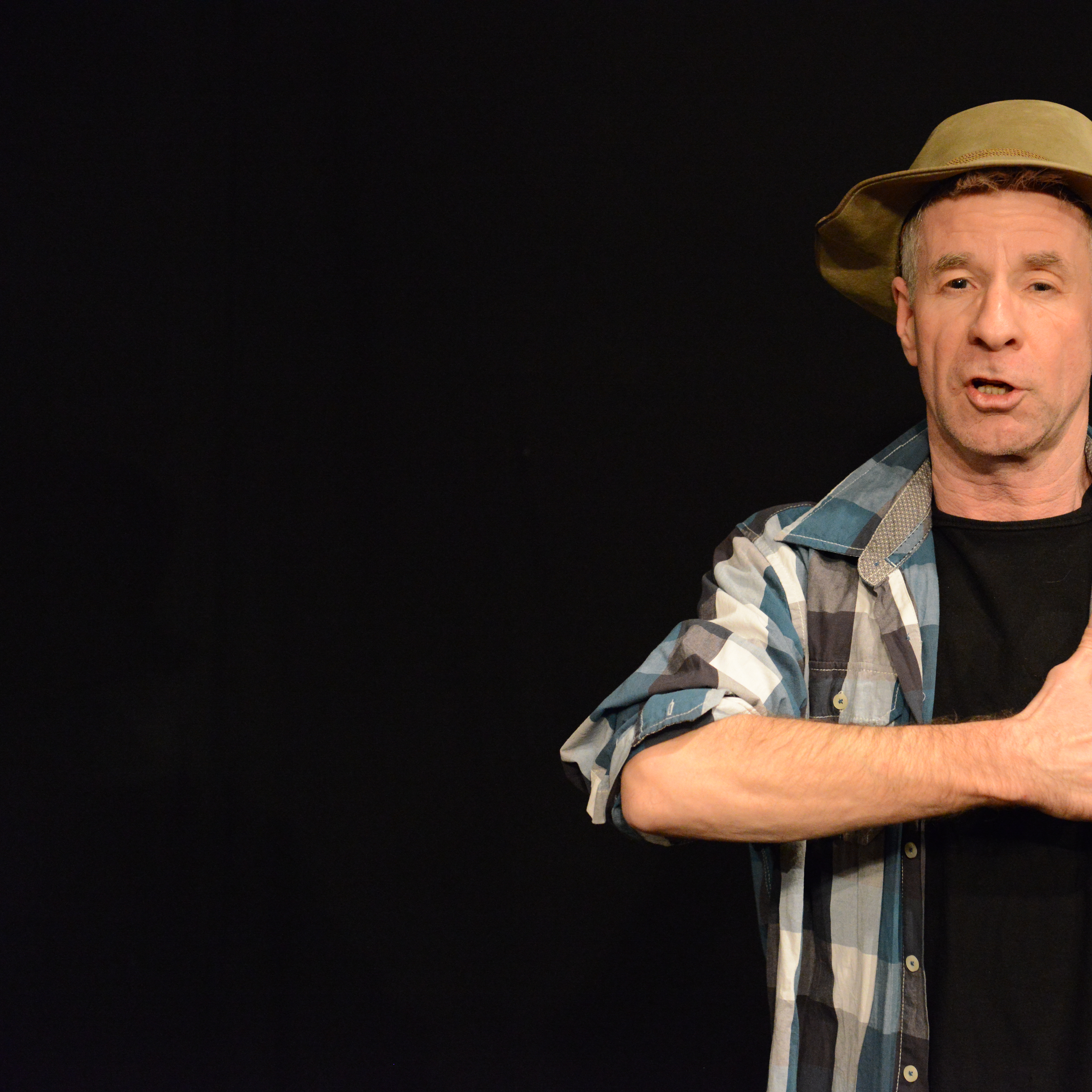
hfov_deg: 23.1
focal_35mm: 74
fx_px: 2641
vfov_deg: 23.4
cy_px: 546
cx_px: 816
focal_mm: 58
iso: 6400
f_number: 3.5
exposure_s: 1/500
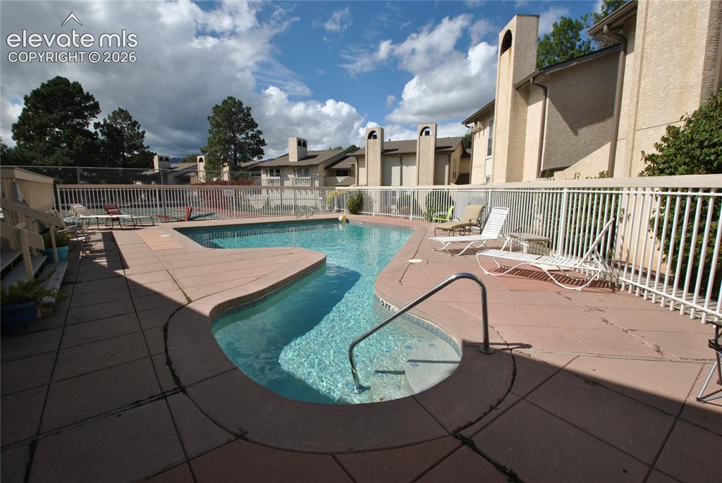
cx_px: 361
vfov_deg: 77.5
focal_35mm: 15
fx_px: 301
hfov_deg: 100.3
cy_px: 242
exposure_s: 1/200
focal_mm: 10
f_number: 11
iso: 100
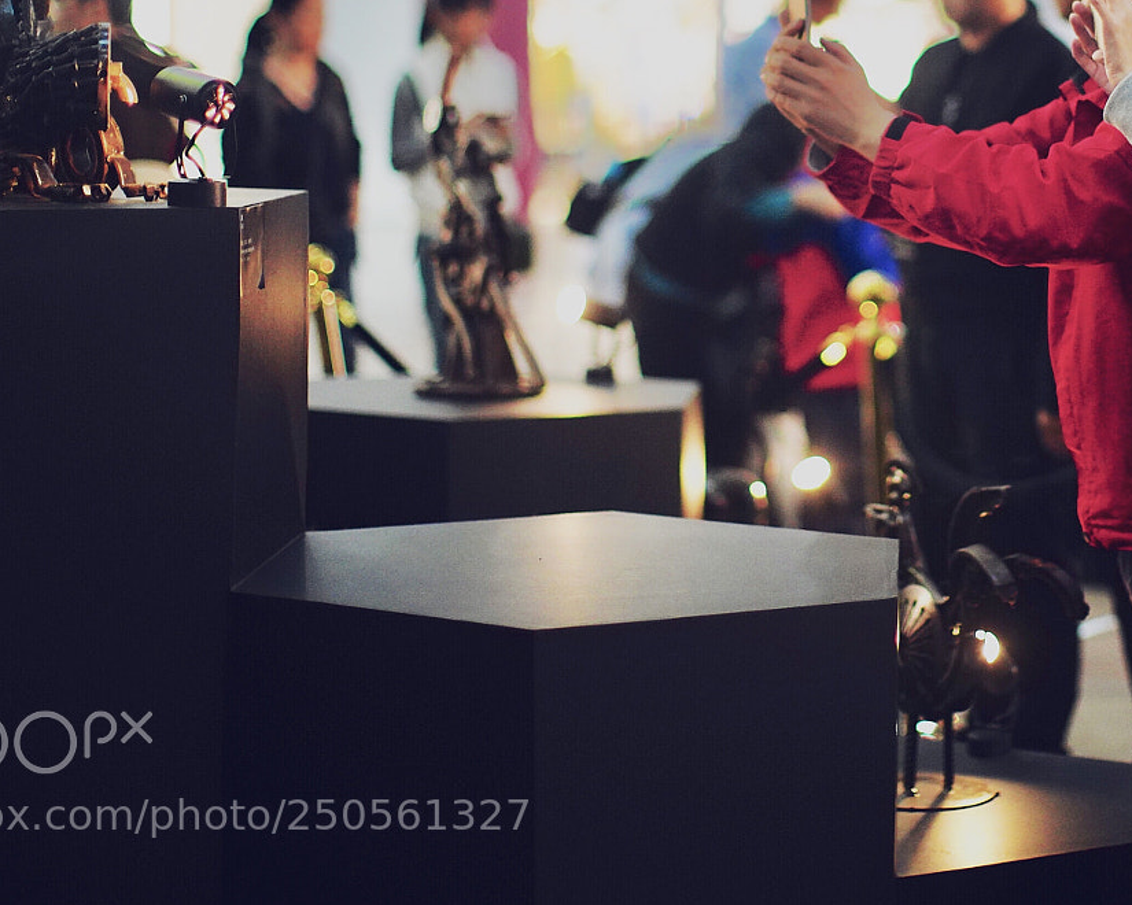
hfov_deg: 20.8
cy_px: 192
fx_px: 3049
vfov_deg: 16.8
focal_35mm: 91
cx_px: 910
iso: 1600
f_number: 1.2
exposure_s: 1/400
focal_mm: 50
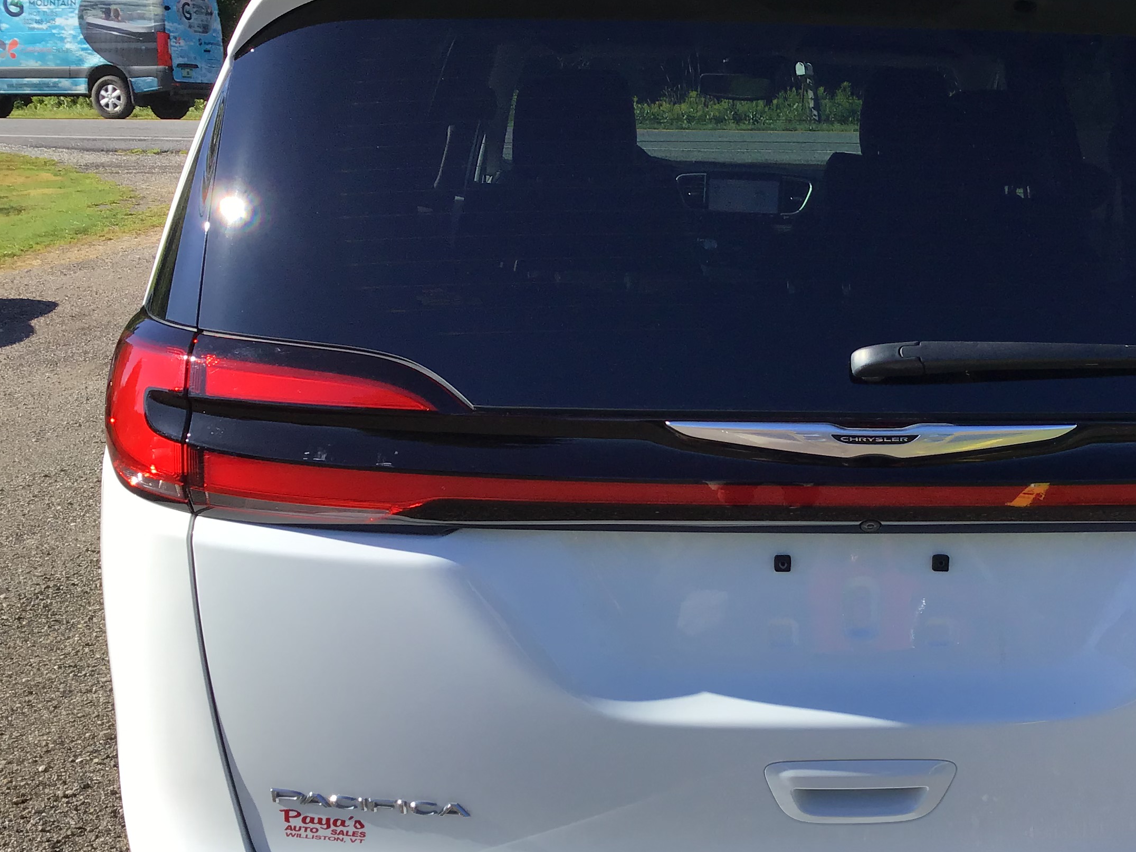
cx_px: 803
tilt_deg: -17.0
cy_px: 504
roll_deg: -1.9
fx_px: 1542
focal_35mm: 47
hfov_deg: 39.7
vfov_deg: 30.8
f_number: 2.4
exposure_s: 1/776
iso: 25
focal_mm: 3.3
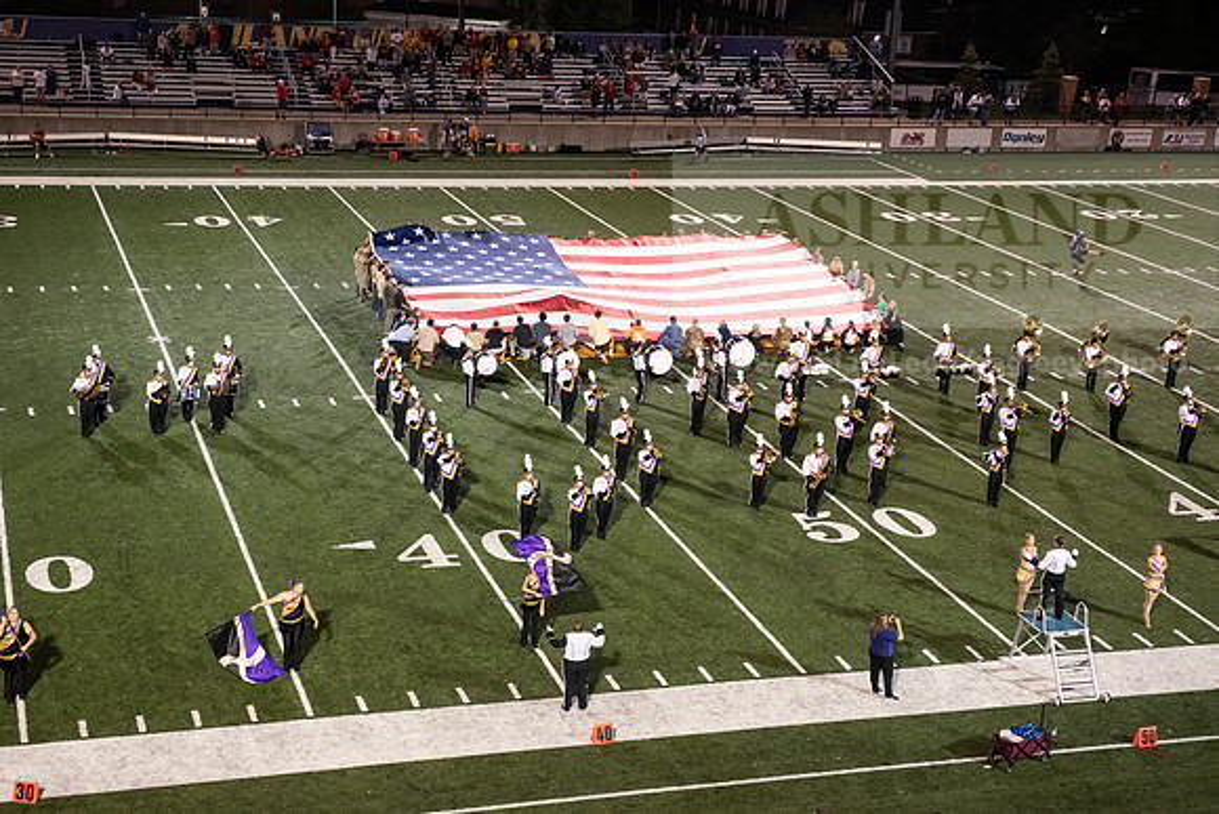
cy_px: 407
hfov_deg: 34.5
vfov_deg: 23.4
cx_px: 610
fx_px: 1964
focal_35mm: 58
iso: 5000
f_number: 4.5
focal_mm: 58
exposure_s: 1/320
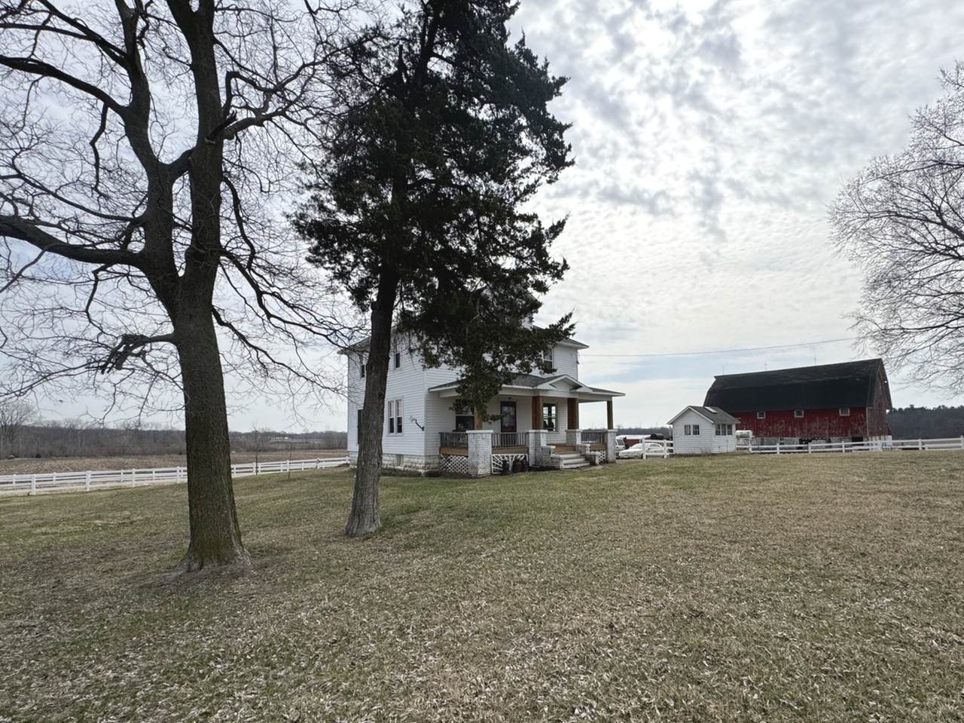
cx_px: 482
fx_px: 390
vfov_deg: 85.6
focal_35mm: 14
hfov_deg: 102.1
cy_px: 362
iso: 50
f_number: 2.2
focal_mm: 2.22
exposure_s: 1/3906
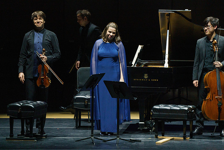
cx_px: 112
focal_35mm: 309
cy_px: 75
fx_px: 1923
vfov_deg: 4.5
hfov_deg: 6.7
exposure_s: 1/320
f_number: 8
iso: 3200
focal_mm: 309
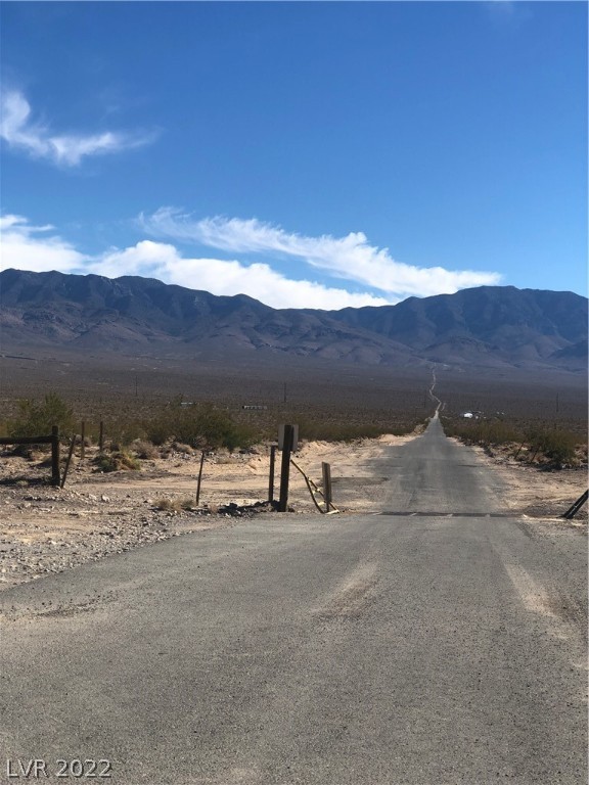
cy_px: 392
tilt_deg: +2.7
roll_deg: -0.9
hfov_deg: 25.7
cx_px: 294
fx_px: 1293
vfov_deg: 33.8
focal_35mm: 57
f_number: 2.8
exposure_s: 1/1143
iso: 20
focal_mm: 6.6
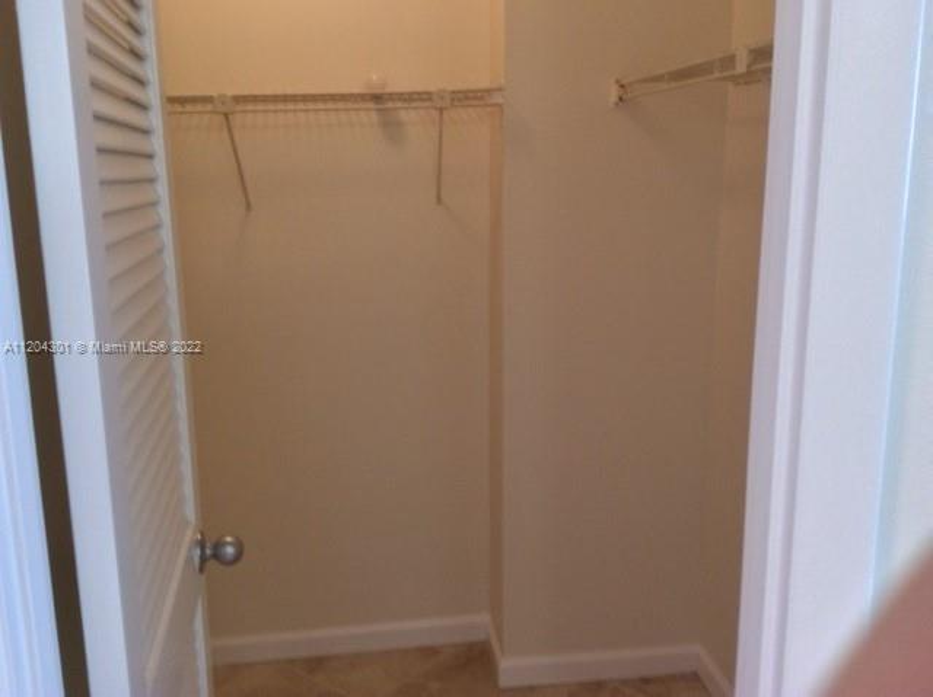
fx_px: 861
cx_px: 466
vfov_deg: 44.1
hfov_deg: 56.9
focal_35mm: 32
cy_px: 348
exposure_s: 1/24
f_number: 2.4
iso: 50
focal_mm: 3.3
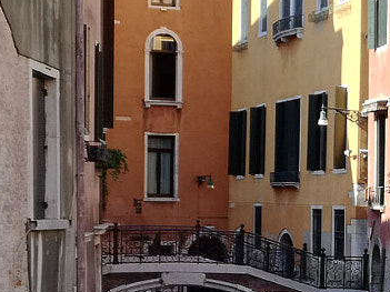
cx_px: 394
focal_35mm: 123
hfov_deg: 15.7
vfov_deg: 12.0
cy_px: 191
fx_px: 1385
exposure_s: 1/455
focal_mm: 3.79
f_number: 2
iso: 50
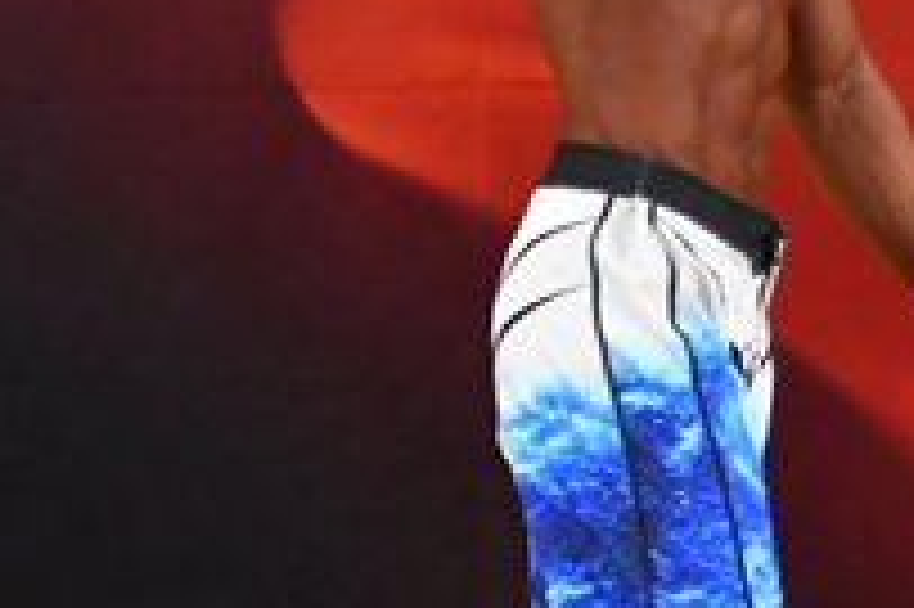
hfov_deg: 2.4
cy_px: 257
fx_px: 21740
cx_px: 124
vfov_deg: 1.6
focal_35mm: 857
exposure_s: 1/400
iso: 3200
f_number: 5.6
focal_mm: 150
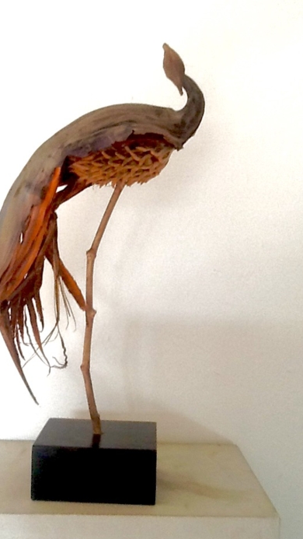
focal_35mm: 49
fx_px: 700
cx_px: 111
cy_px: 275
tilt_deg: -3.6
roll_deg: -0.8
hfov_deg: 24.4
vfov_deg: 42.1
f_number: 2.4
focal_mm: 2.03
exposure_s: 1/30
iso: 40
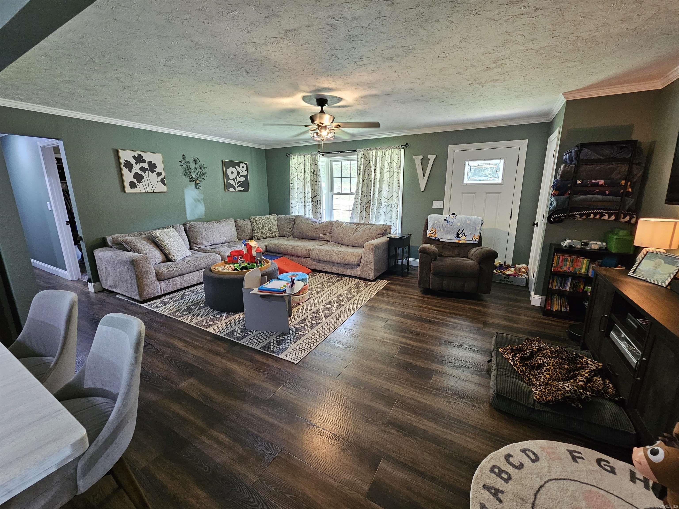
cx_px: 340
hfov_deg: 106.2
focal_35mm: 13
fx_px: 255
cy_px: 254
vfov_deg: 89.9
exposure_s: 1/30
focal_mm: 2.2
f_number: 2.2
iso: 320
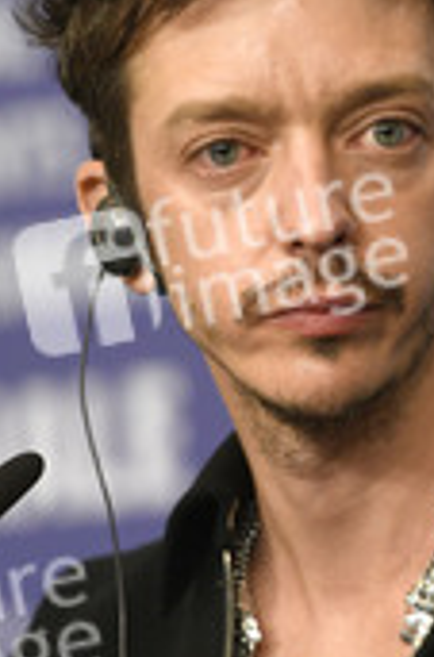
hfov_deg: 2.9
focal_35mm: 469
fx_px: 8532
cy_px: 457
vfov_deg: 4.4
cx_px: 323
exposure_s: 1/250
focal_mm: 200
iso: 1250
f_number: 3.2
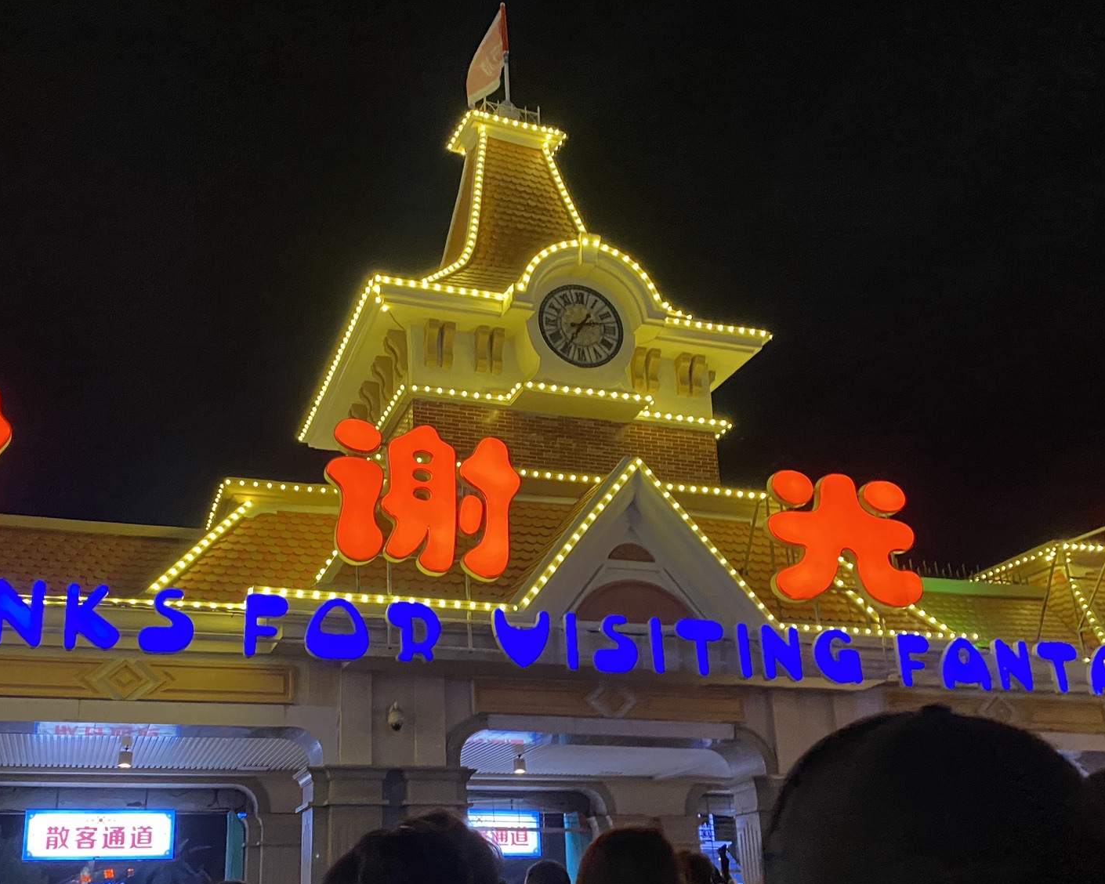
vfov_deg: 41.0
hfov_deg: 50.0
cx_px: 455
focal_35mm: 36
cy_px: 522
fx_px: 1177
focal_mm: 4.25
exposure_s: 1/40
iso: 640
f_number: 1.8
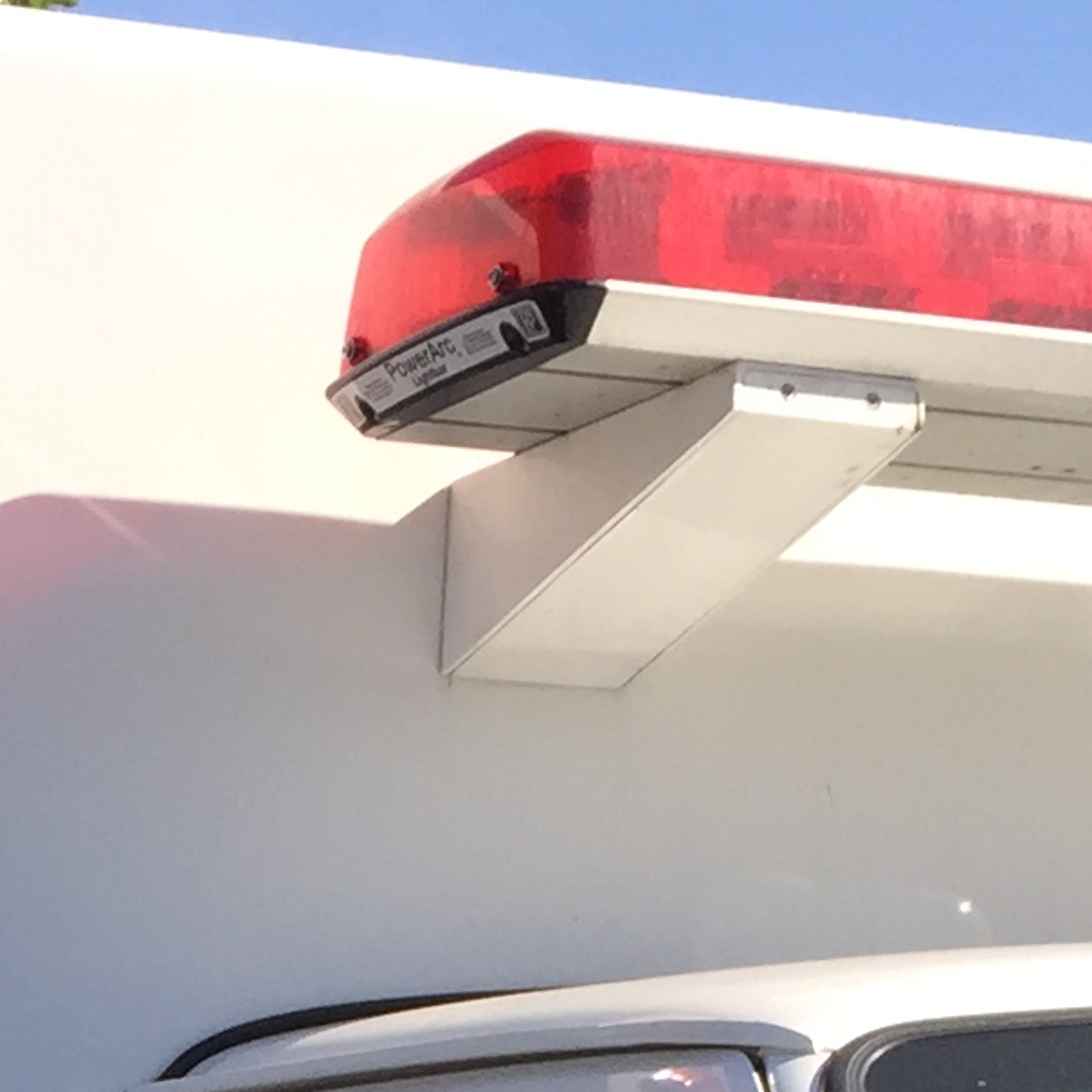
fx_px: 4925
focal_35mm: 138
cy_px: 2179
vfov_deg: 11.4
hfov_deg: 12.3
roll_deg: +1.3
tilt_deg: -3.3
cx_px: -245
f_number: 2.2
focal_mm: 4.15
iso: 32
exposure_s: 1/1099
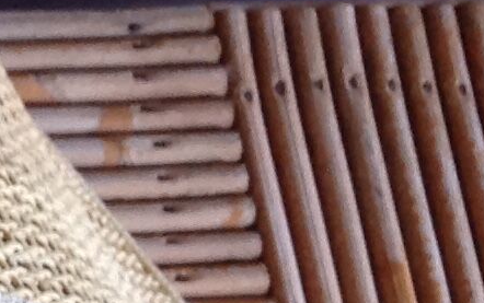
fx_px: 2865
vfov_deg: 5.9
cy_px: 605
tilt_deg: -66.0
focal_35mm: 217
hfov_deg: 8.8
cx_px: -650
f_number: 2.4
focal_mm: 4.28
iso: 100
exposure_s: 1/15
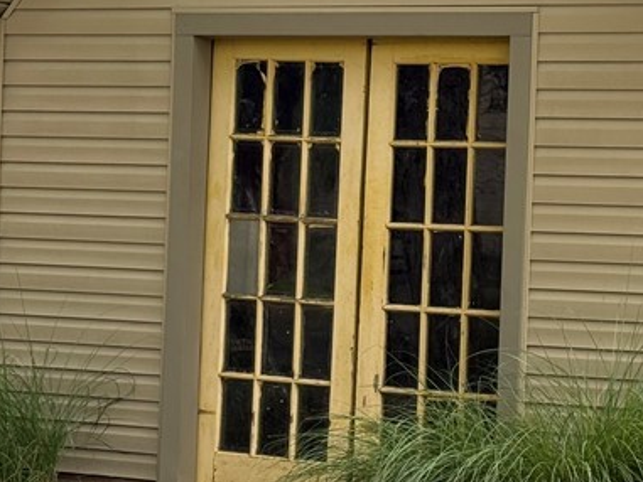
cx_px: 508
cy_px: 197
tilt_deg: +0.4
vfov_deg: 11.5
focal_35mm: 129
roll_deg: -1.4
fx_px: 2397
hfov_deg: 15.2
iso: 80
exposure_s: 1/1167
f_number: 1.78
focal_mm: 6.76
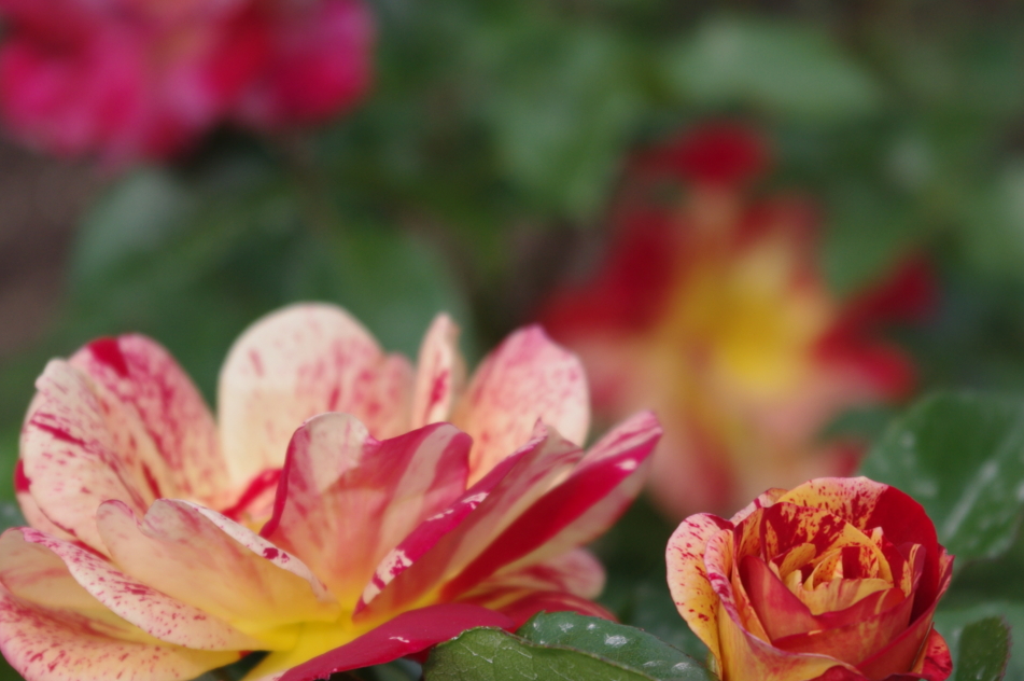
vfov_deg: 9.9
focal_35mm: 138
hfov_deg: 14.9
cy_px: 546
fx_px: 3921
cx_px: 500
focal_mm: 55
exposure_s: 1/400
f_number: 7.1
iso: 200
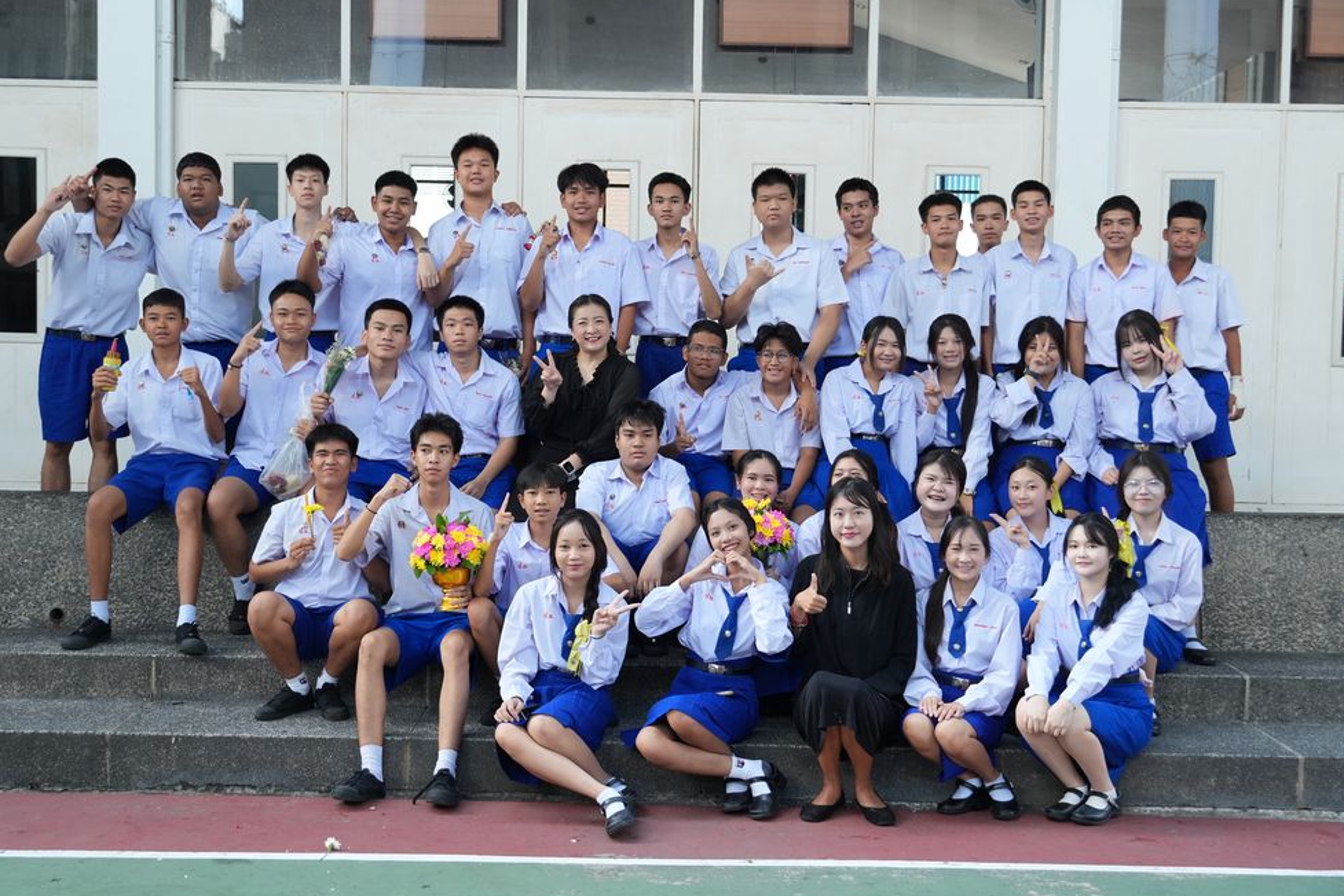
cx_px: 663
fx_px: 1662
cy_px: 446
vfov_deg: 30.2
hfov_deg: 44.0
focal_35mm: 45
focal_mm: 29
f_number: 4.5
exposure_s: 1/125
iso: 400
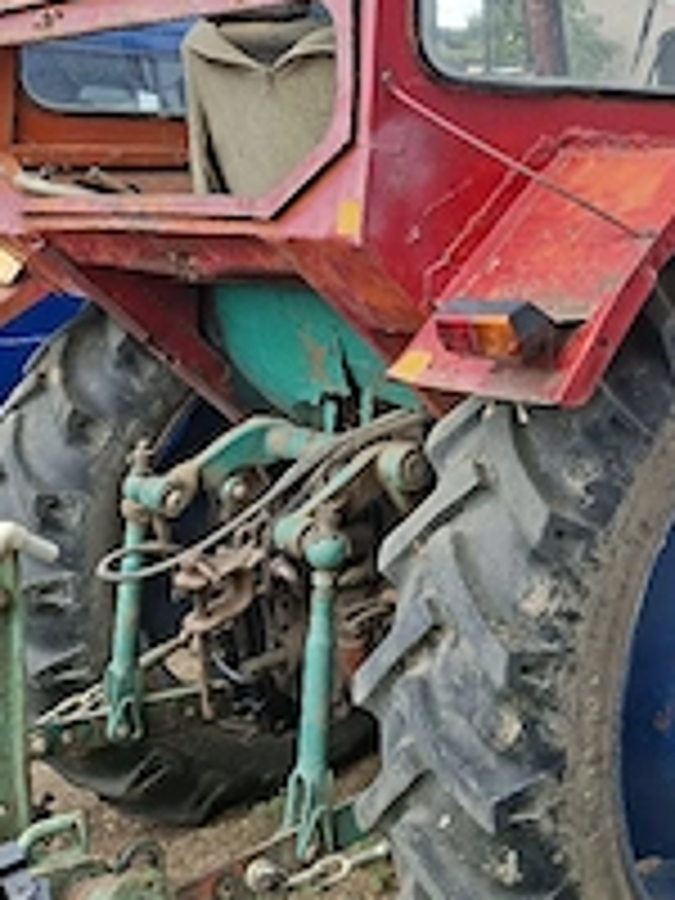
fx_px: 1196
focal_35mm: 46
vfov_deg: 40.4
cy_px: 256
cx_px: 576
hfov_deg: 30.4
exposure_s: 1/1111
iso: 50
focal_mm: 5.54
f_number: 1.8
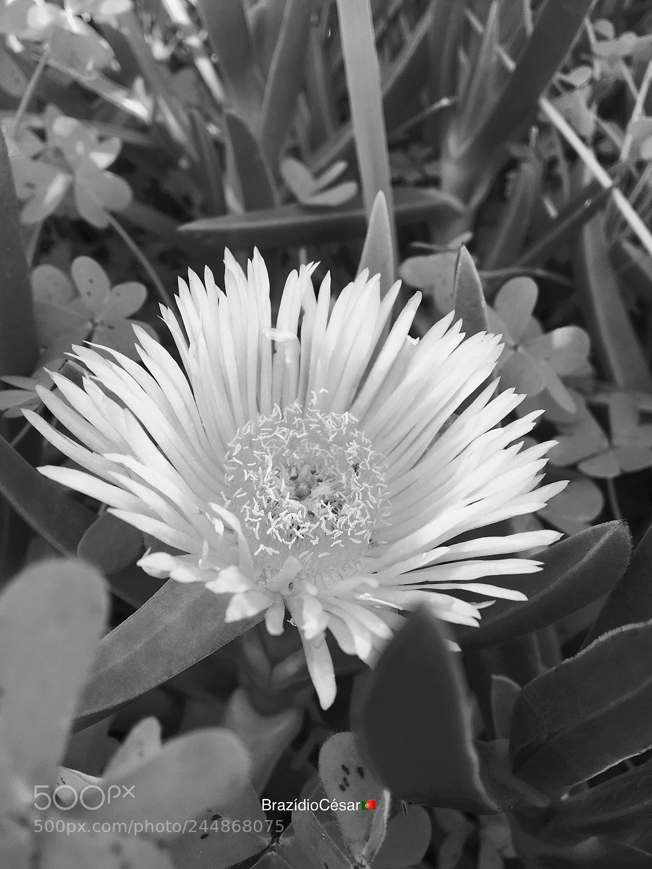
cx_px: 326
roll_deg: -6.7
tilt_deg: -35.8
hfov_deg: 48.2
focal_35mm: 29
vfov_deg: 61.7
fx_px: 728
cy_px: 434
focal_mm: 4.15
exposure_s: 1/100
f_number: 2.2
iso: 25
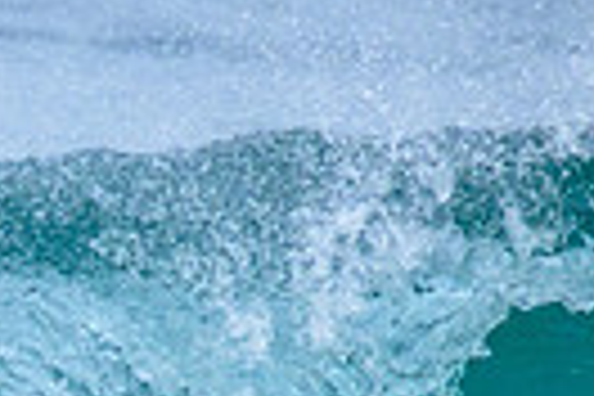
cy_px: 584
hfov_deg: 0.5
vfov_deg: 0.3
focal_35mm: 4321
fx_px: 71291
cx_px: -606
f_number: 11
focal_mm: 800
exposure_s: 1/2000
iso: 2200
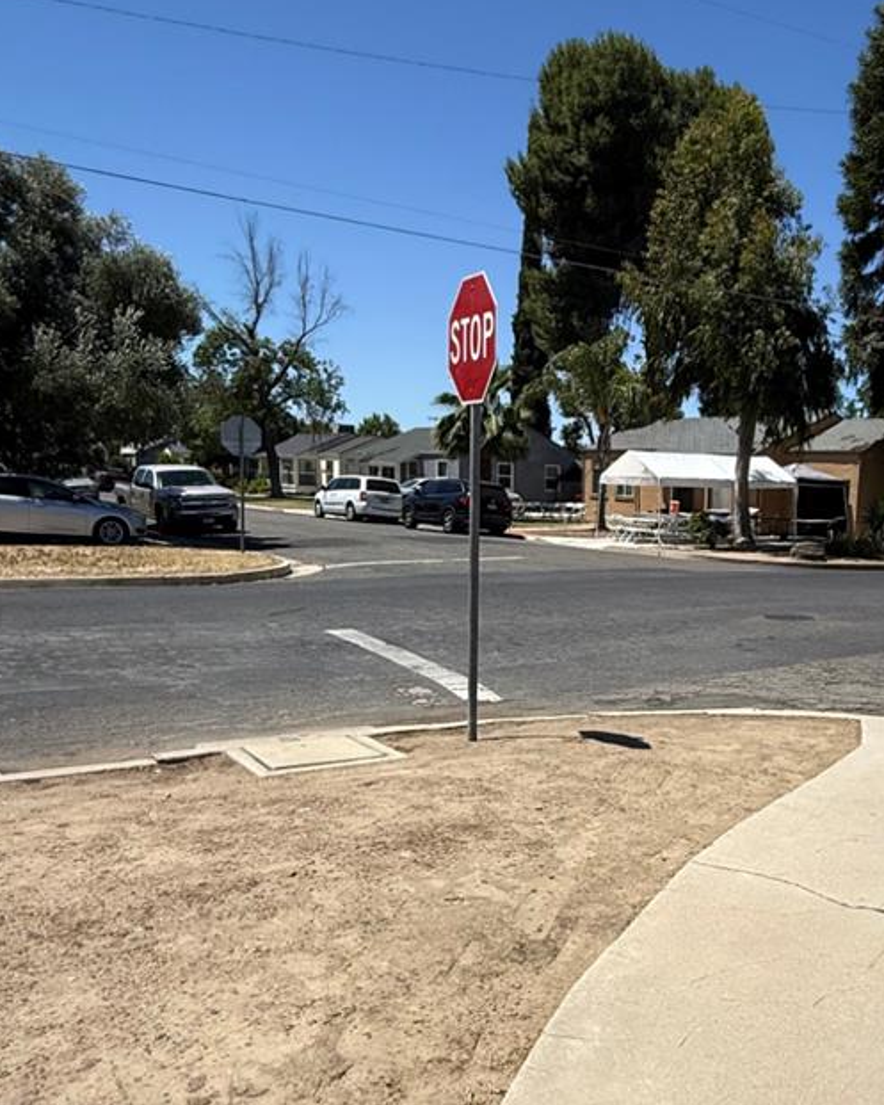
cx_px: 647
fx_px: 1079
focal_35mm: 33
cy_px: 689
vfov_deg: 53.6
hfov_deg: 43.3
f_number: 2.2
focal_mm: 2.22
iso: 50
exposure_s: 1/3125
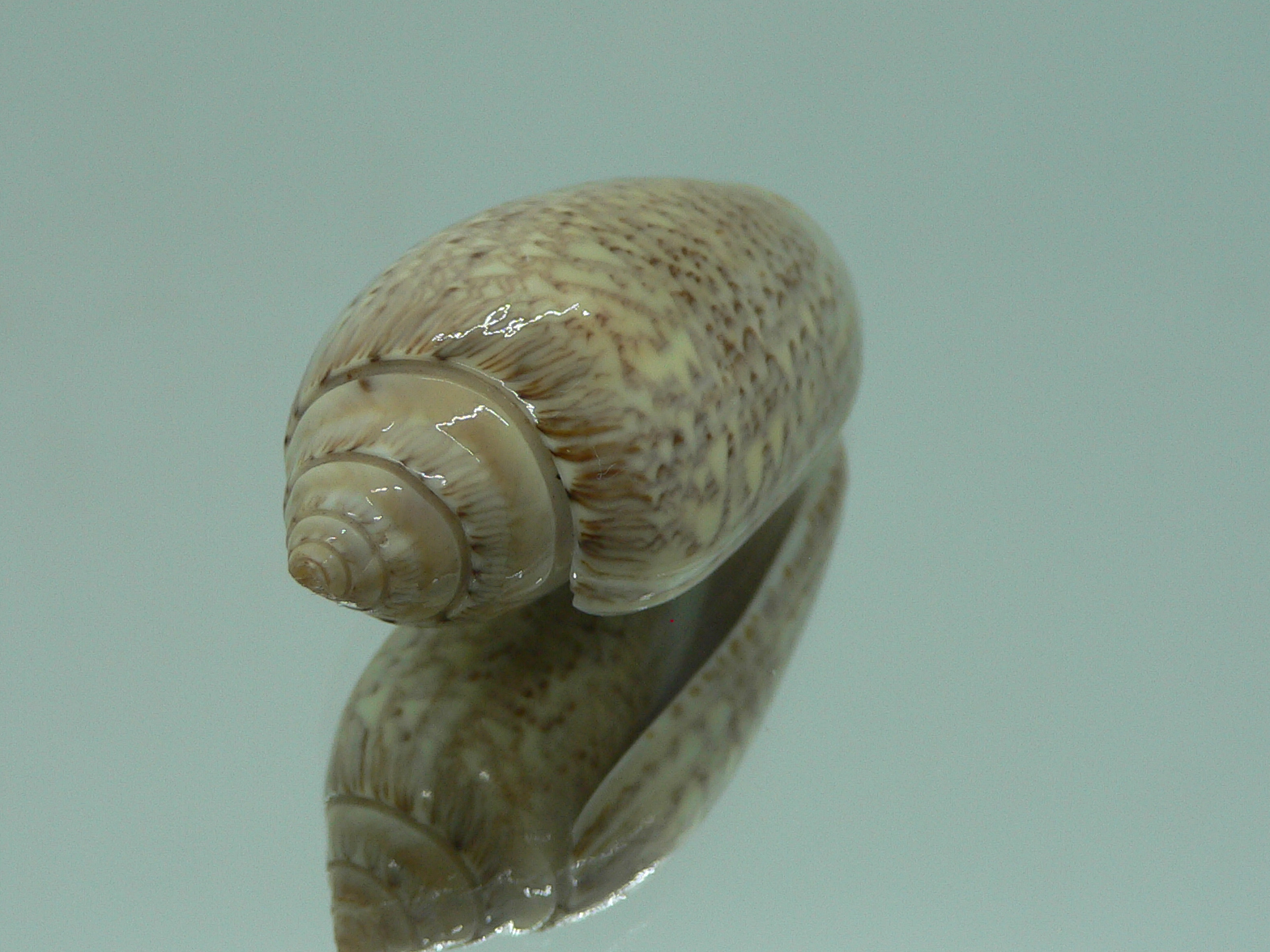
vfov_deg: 32.2
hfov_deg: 42.0
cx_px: 581
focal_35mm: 45
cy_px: 500
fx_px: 1651
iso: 80
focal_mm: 4.6
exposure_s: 1/60
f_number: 2.8
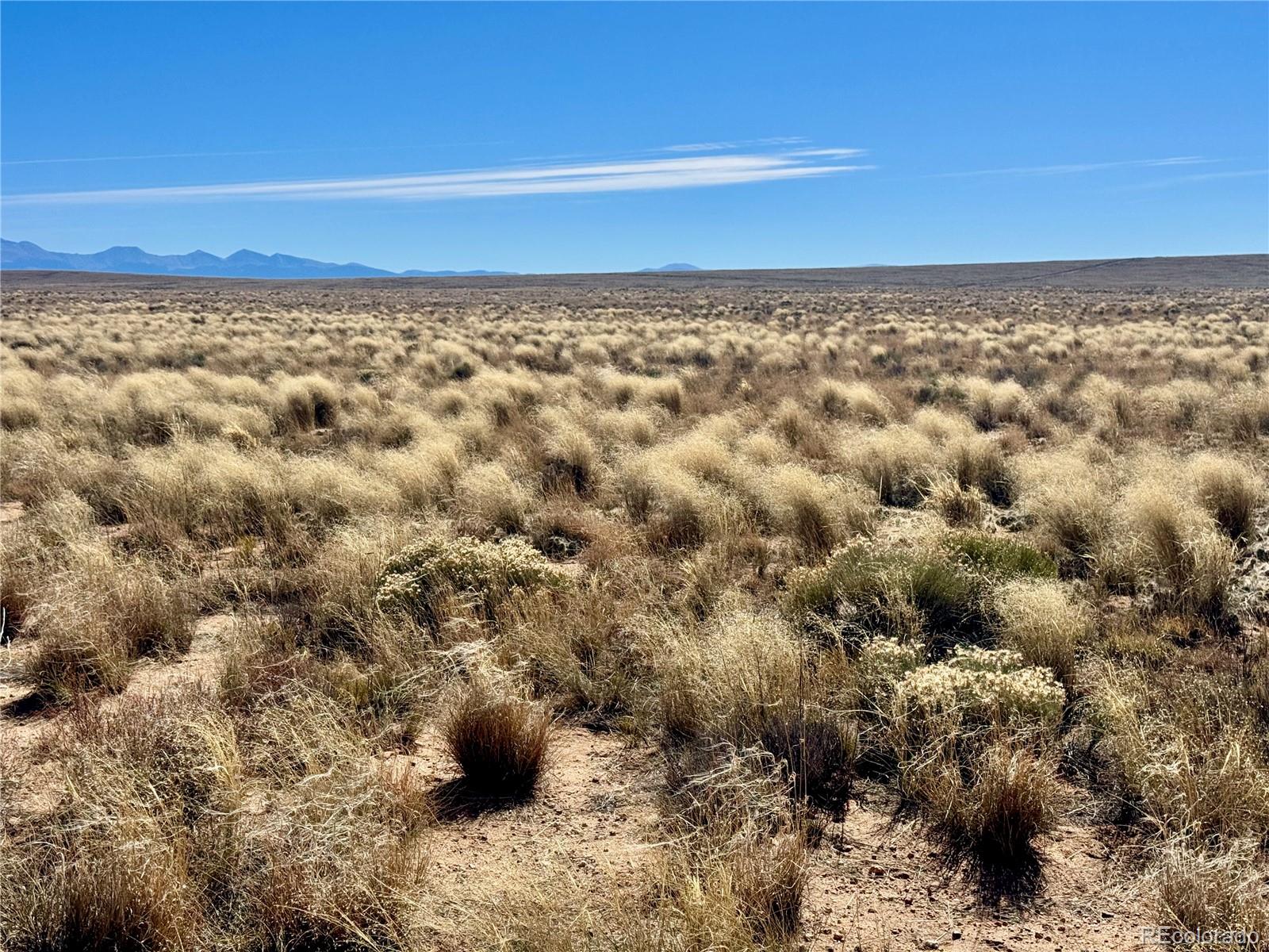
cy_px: 476
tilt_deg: -5.8
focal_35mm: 48
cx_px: 634
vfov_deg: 30.3
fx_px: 1760
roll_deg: -0.4
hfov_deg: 39.7
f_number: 1.78
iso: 64
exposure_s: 1/7937
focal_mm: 6.76
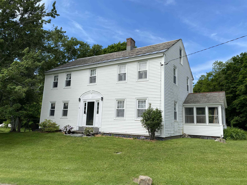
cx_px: 124
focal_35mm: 26
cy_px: 92
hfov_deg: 67.3
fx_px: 186
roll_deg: -1.8
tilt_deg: +9.9
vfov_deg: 53.1
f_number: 1.8
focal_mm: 4.25
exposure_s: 1/2890
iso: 32
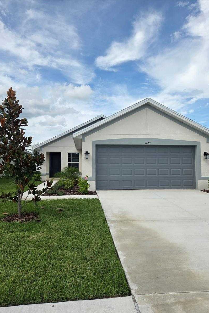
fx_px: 209
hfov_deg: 53.1
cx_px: 103
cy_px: 157
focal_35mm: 24
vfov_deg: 73.8
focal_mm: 5.4
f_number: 1.8
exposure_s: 1/4663
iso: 80
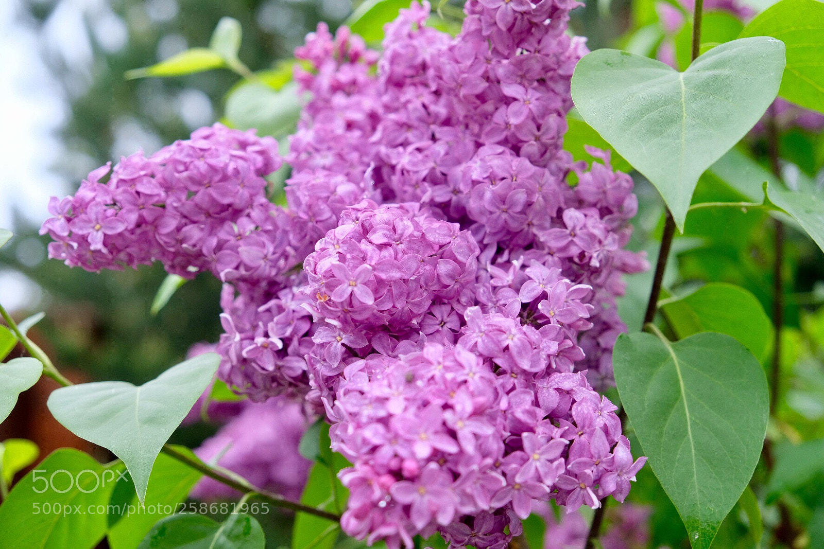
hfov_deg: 33.9
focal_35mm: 59
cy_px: 274
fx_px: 1350
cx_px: 412
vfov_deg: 23.0
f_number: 4
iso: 400
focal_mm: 39
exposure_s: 1/240
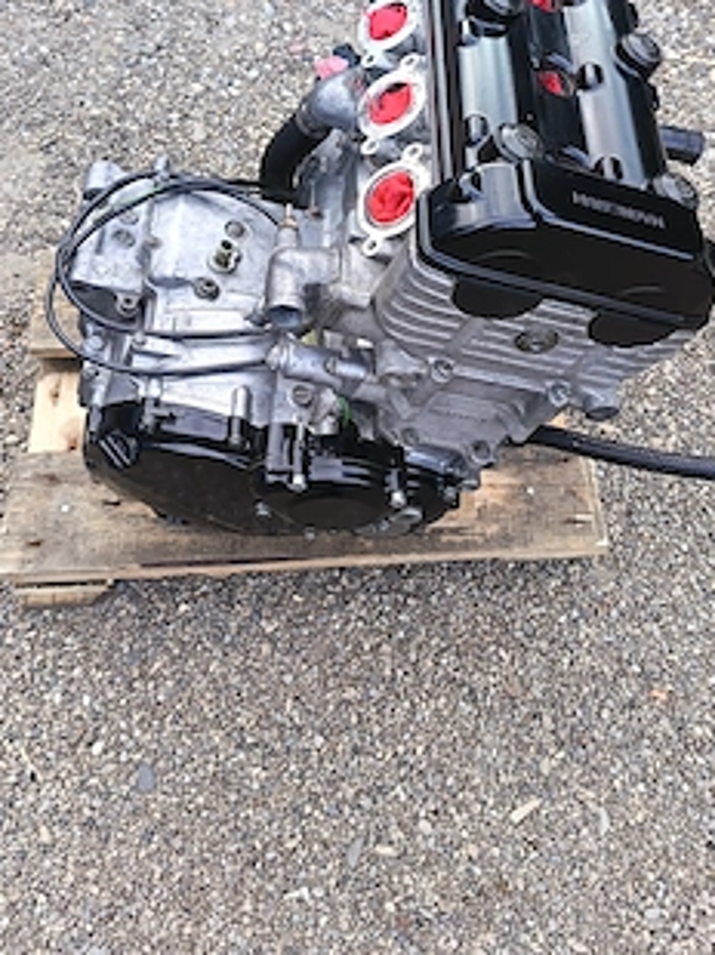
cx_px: 370
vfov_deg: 58.0
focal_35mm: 31
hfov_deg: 45.4
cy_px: 394
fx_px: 855
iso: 556
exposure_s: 1/100
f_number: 1.75
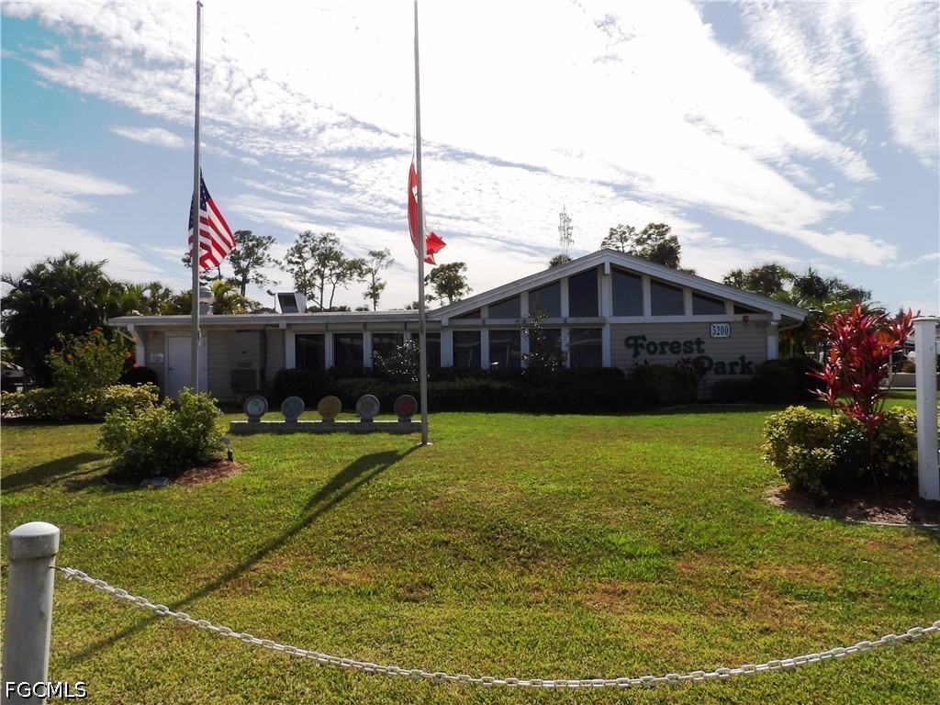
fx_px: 652
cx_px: 470
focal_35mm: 24
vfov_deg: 56.8
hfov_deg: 71.6
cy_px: 352
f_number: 7.4
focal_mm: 4.3
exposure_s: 1/639
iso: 100
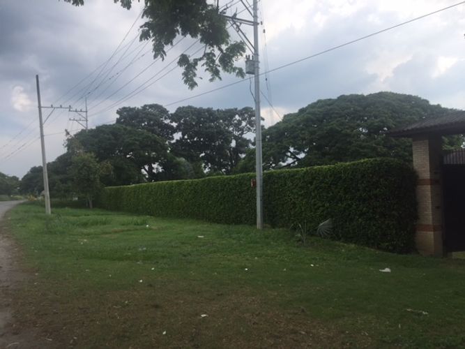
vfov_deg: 48.2
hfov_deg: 61.7
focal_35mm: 29
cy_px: 174
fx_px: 389
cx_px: 232
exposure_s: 1/1522
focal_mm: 4.15
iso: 32
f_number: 2.2
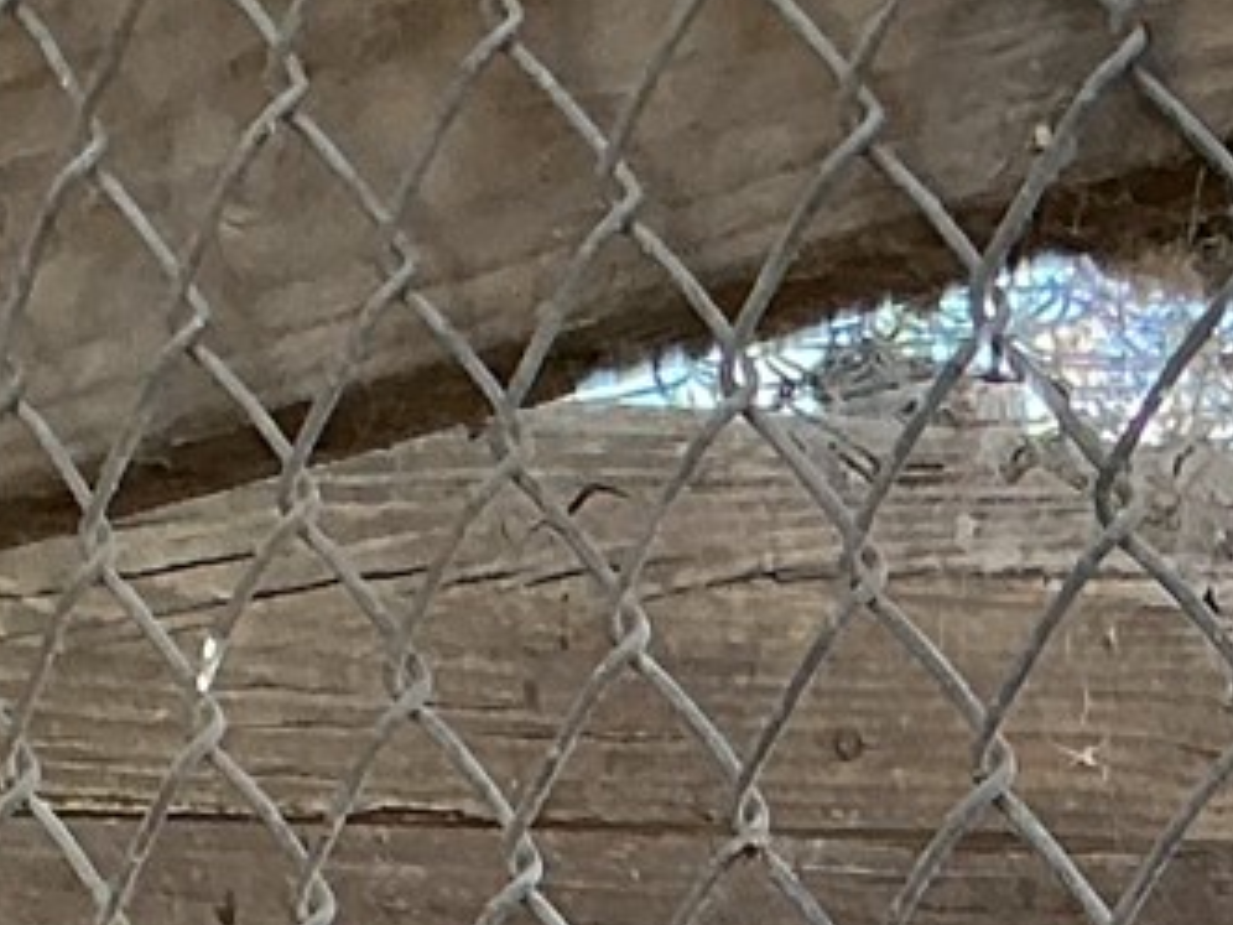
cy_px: 2764
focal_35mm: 179
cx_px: 910
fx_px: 6376
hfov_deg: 11.0
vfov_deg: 7.3
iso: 64
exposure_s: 1/120
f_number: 1.8
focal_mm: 3
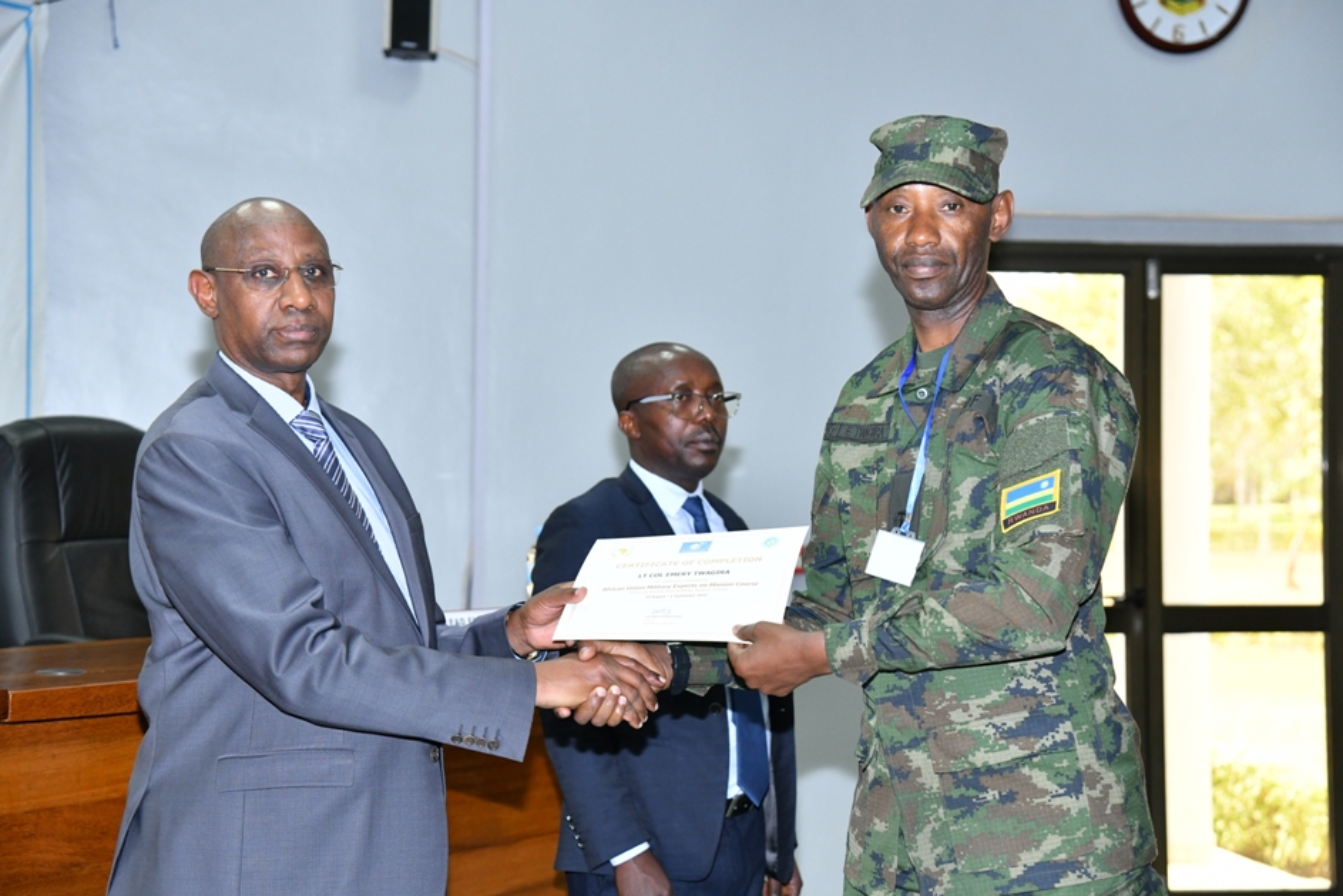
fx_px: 2612
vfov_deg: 19.5
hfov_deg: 28.8
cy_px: 462
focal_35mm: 70
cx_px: 704
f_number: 4.5
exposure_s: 1/125
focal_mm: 66
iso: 2000
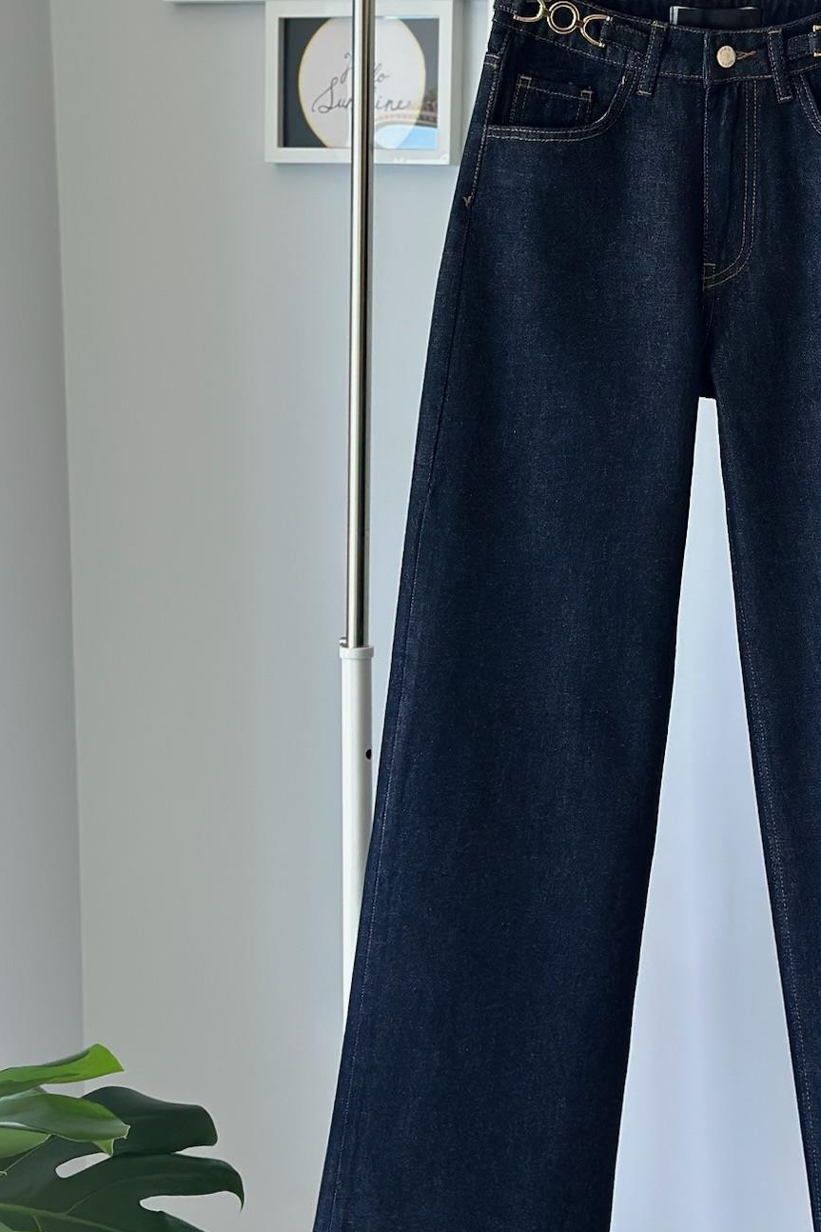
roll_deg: +1.1
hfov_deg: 17.2
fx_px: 2702
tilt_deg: -2.8
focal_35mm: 79
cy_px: 458
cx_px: 570
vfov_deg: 25.6
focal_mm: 6.86
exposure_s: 1/121
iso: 125
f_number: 1.78
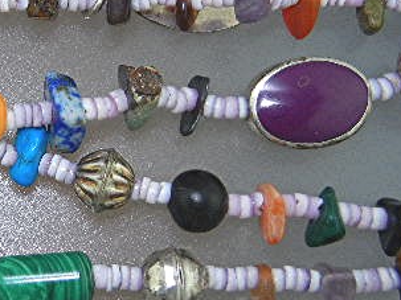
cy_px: 120
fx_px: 1100
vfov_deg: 15.5
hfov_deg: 20.0
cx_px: -4
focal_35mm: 95
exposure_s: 1/30
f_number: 3.8
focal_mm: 8.1
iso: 200
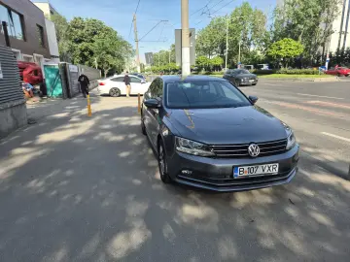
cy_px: 131
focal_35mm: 23
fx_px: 233
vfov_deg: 58.9
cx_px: 175
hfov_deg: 73.9
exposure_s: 1/910
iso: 25
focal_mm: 5.4
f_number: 1.8
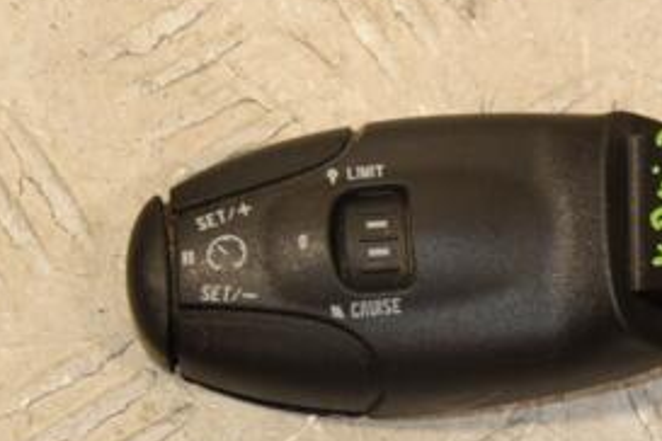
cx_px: 698
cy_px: 254
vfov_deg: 8.3
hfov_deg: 12.3
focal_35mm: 165
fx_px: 3034
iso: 800
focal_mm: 50
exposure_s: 1/200
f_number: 7.1
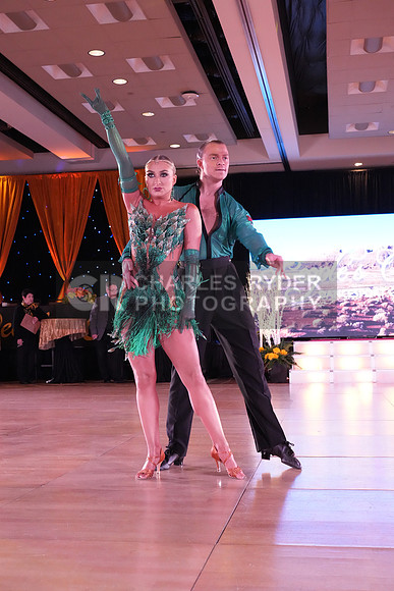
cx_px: 197
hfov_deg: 29.9
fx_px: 738
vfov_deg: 43.6
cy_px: 296
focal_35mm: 45
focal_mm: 45
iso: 8000
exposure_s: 1/250
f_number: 7.1
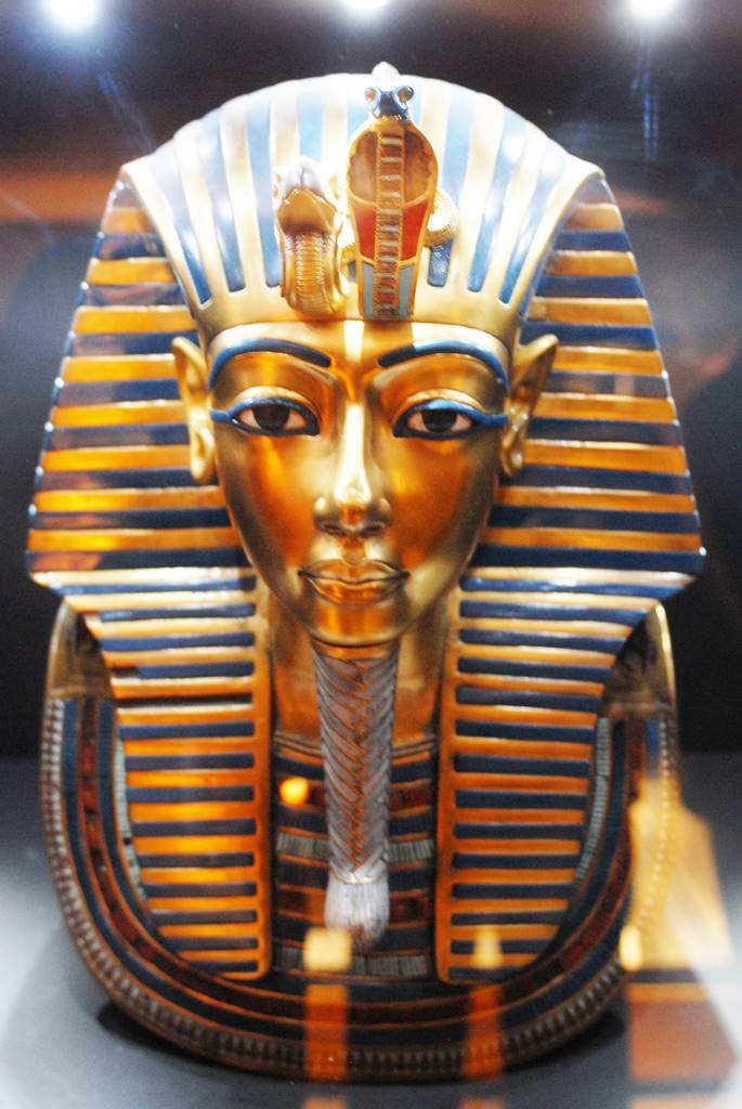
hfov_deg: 32.0
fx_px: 1295
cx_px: 371
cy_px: 554
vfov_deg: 46.4
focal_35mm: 42
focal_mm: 28
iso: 400
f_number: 2.8
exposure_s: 1/4
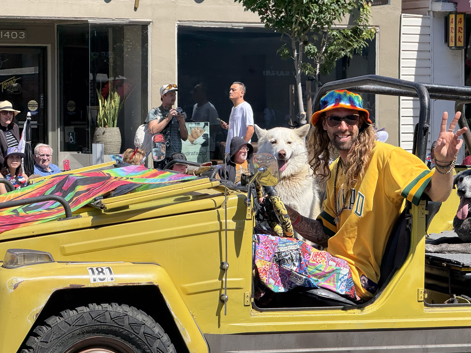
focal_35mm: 123
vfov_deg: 12.0
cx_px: 235
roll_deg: -0.2
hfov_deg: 16.0
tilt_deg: -2.9
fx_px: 1673
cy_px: 179
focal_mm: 15.66
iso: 50
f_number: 2.8
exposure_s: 1/1080
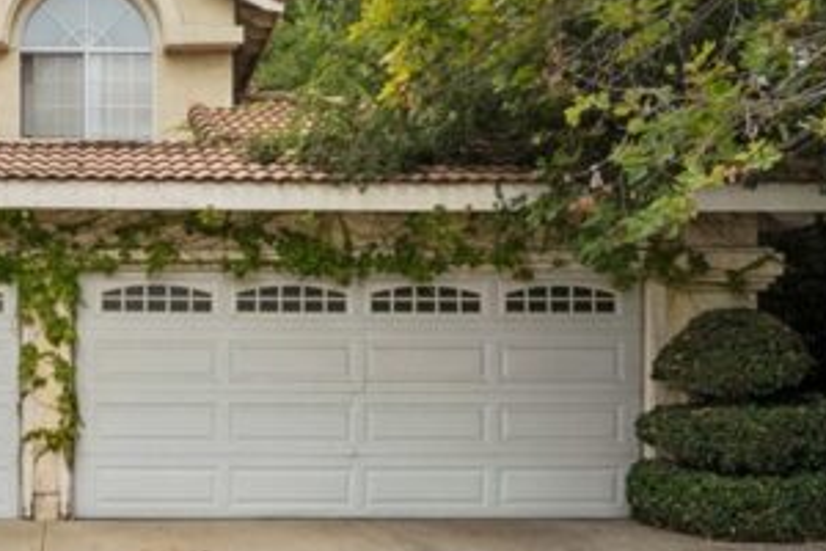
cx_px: 96
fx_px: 958
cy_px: 419
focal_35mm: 42
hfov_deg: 43.0
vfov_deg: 31.4
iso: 100
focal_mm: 16.3
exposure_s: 1/20
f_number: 22
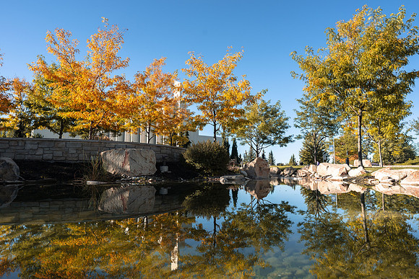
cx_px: 210
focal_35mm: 25
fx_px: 286
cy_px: 140
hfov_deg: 72.5
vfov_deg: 52.2
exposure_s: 1/320
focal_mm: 24
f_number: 6.3
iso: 125
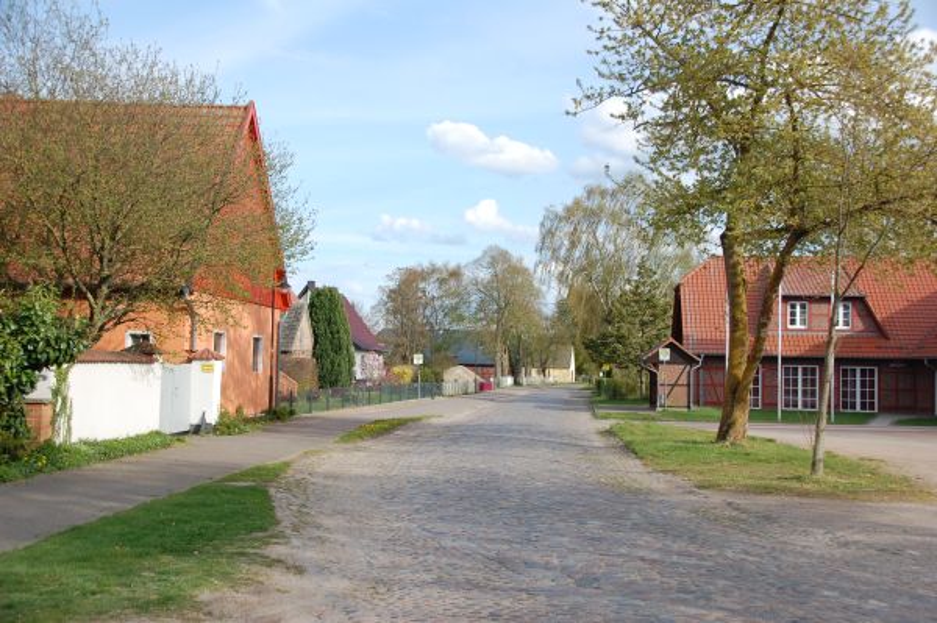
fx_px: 1248
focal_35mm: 48
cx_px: 468
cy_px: 312
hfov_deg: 41.1
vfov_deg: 28.0
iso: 200
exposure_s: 1/250
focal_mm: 32
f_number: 8
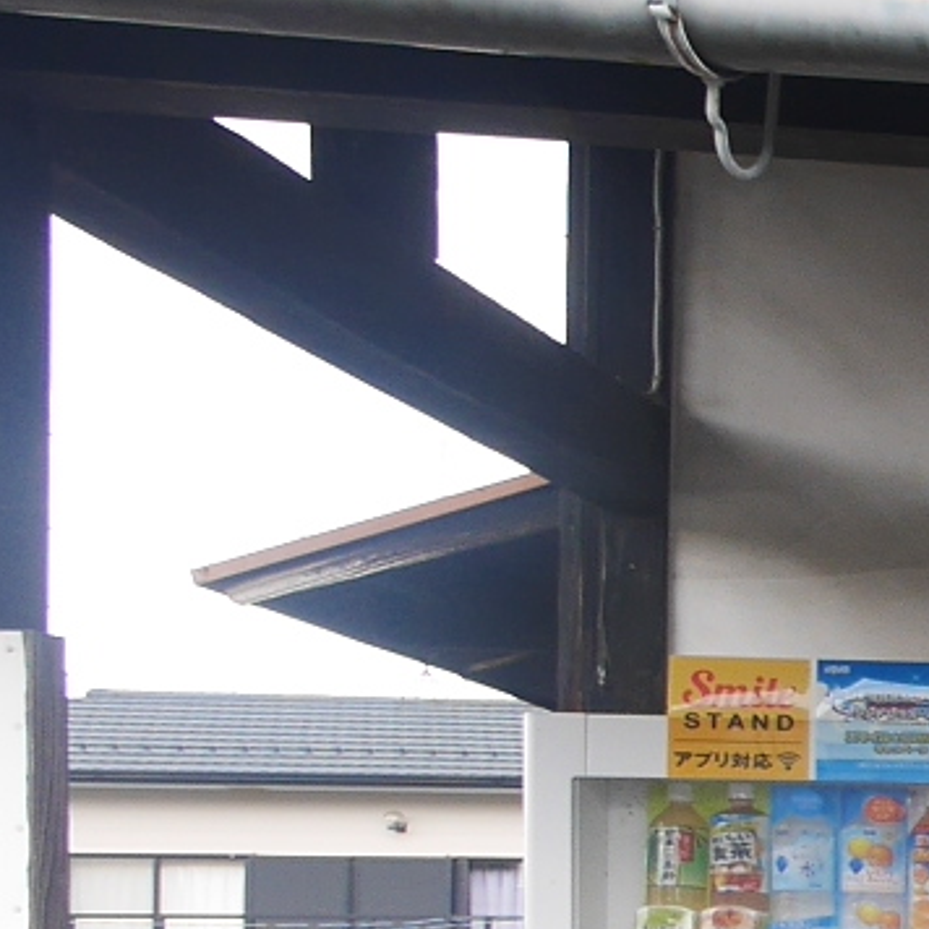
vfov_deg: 20.8
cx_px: 2526
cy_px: 1049
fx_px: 2399
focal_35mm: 79
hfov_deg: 12.8
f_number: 4
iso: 200
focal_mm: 7
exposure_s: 1/125
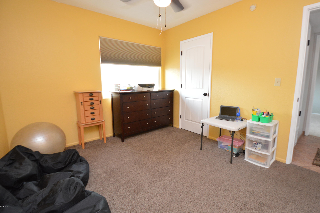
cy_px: 100
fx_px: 142
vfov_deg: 73.5
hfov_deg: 96.7
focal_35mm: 16
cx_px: 170
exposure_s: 1/60
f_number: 3.5
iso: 1000
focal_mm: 10
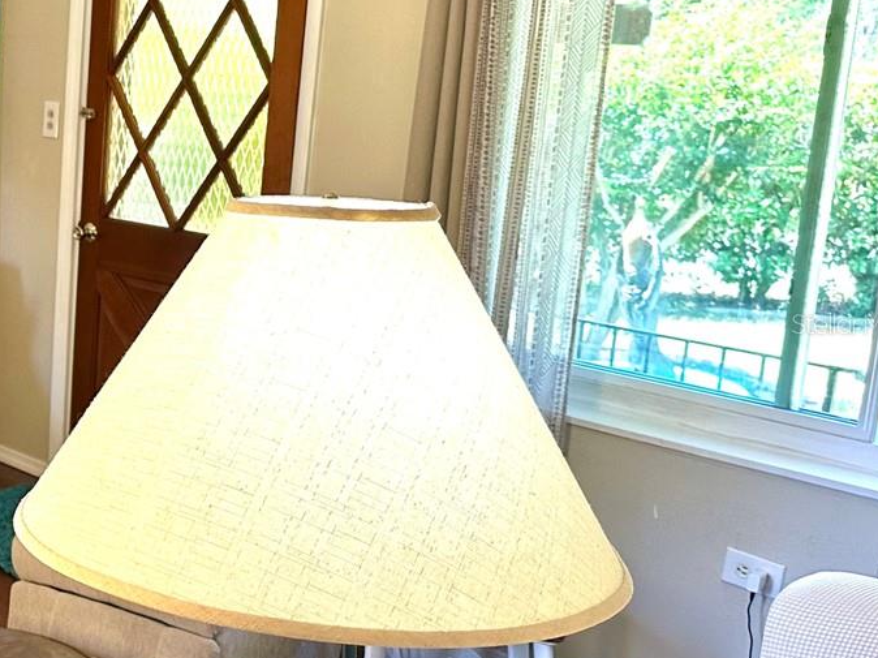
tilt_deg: -11.0
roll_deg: -1.4
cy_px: 323
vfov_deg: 25.6
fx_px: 1445
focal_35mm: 57
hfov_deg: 29.8
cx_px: -128
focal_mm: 6.86
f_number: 1.78
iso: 160
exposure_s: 1/120
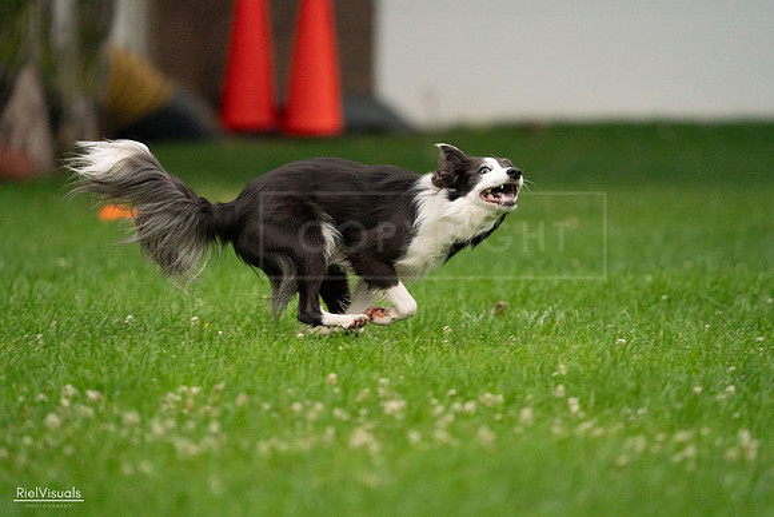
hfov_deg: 4.5
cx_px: 387
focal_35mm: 459
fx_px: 9870
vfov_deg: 3.0
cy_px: 258
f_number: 6.3
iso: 6400
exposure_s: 1/1600
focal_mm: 459
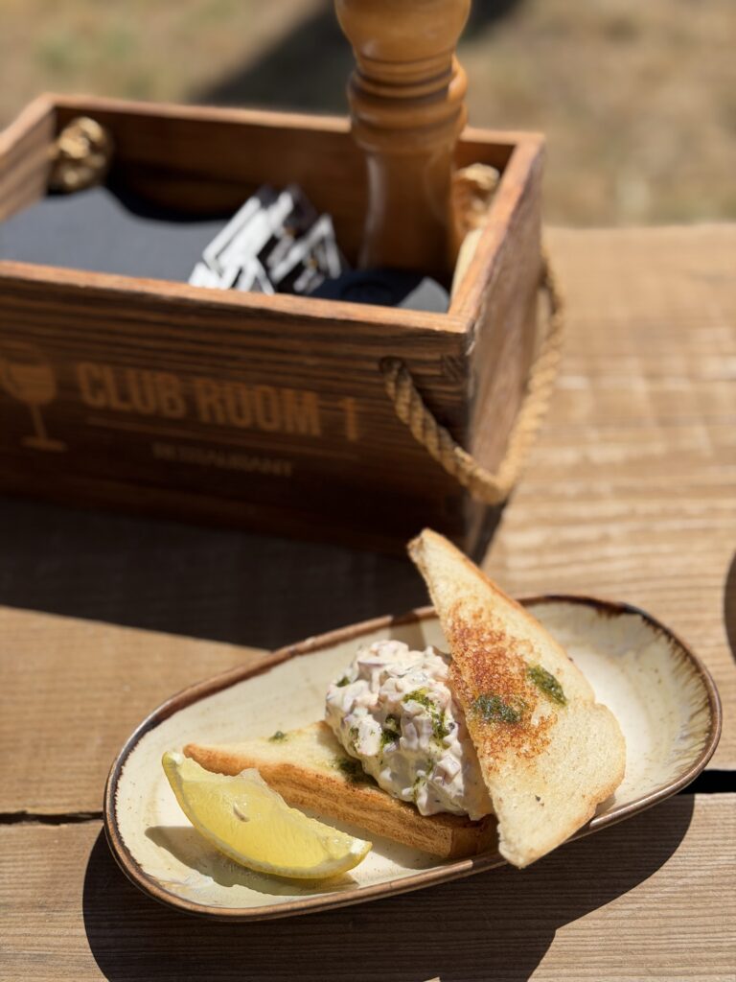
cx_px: 368
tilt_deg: -41.6
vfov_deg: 39.7
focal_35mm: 48
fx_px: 1361
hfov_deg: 30.3
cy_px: 491
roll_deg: +3.8
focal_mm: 6.76
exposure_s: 1/6024
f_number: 1.78
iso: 64
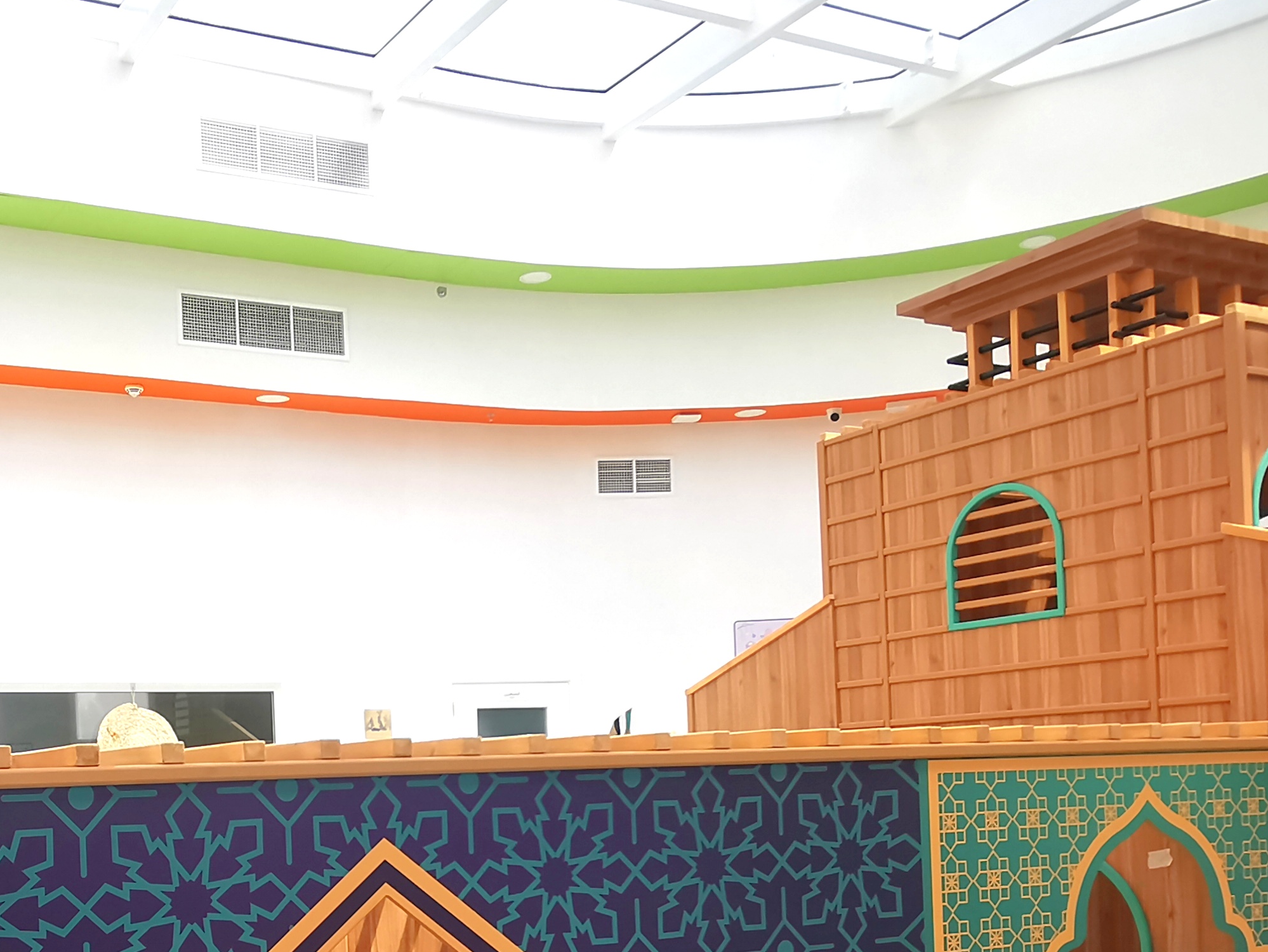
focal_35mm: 41
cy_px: 779
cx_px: 341
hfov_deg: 44.5
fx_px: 1502
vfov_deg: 34.0
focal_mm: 2.35
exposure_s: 1/190
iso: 50
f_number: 2.2
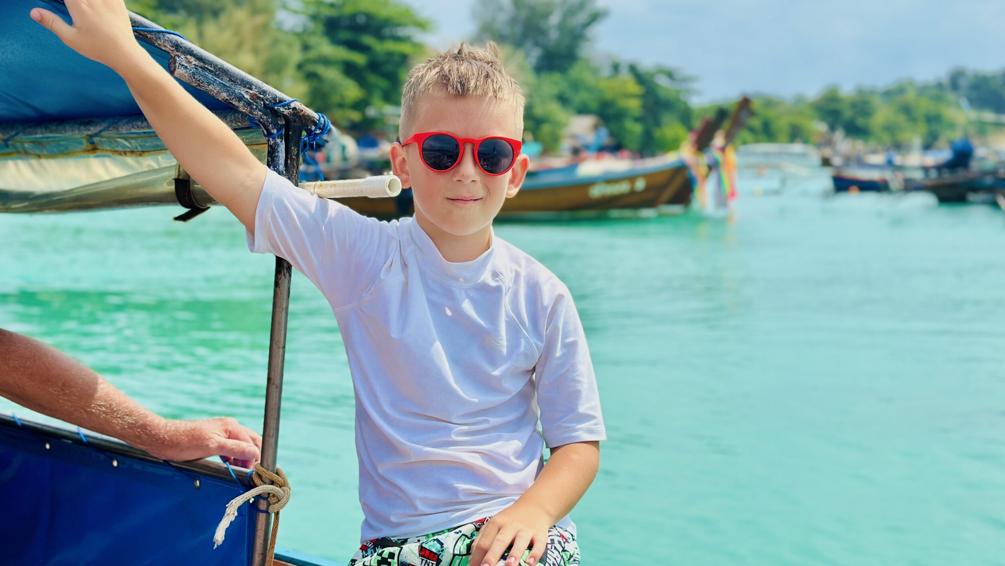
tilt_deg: -6.8
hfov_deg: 39.2
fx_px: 1412
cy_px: 294
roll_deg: -0.6
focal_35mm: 53
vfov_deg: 22.6
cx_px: 507
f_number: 1.78
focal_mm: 6.86
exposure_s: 1/8929
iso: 100
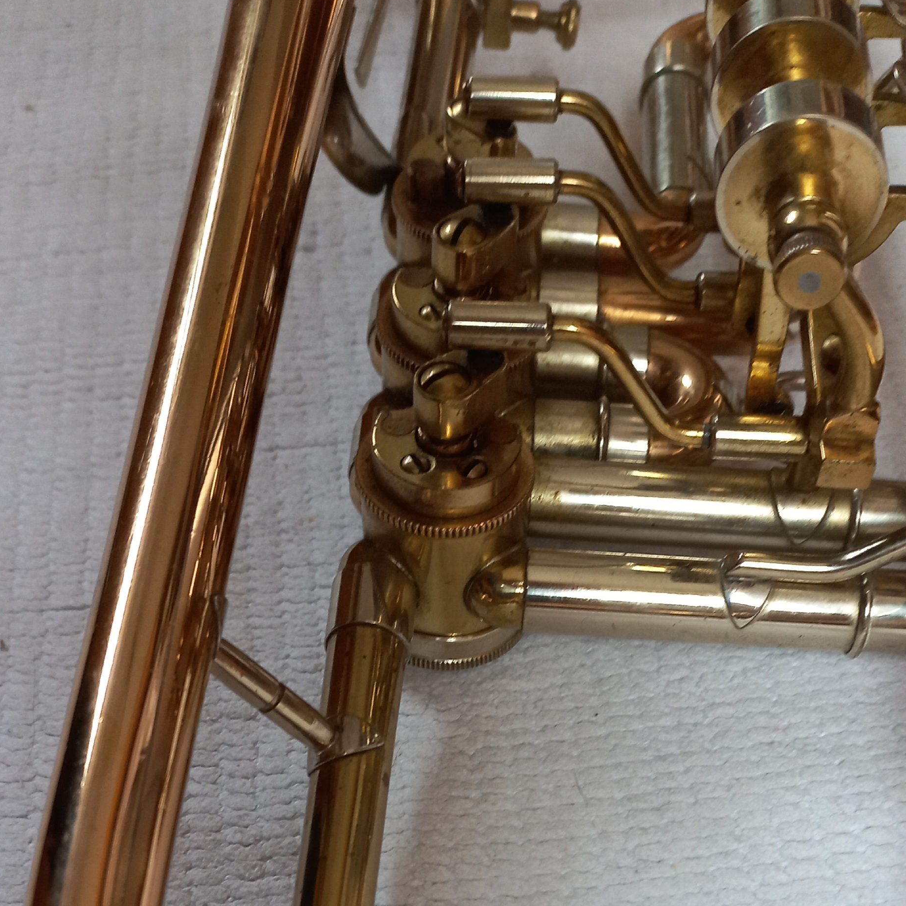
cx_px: 595
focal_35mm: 45
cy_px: 805
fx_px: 1333
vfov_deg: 35.5
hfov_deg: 37.2
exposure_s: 1/50
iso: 160
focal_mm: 4.6
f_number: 1.8
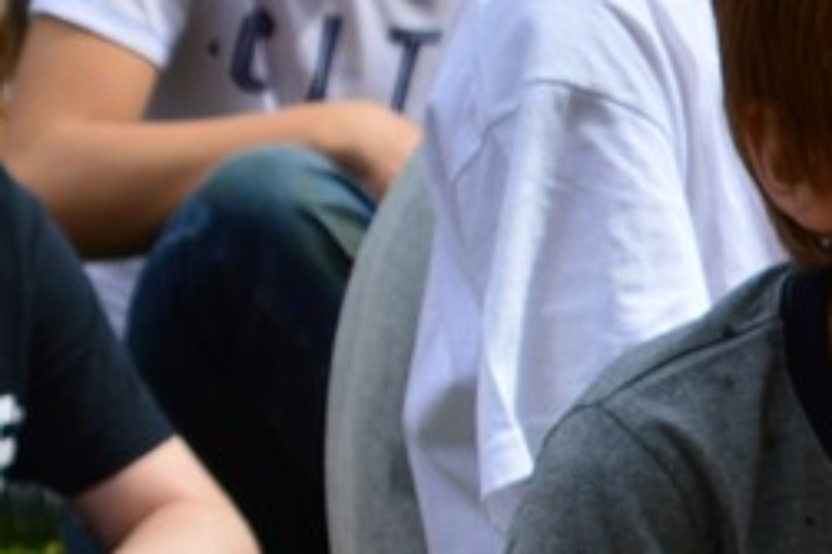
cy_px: 436
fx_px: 7344
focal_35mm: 318
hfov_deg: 6.4
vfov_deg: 4.3
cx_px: -547
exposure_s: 1/400
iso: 100
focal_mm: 52
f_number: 5.6
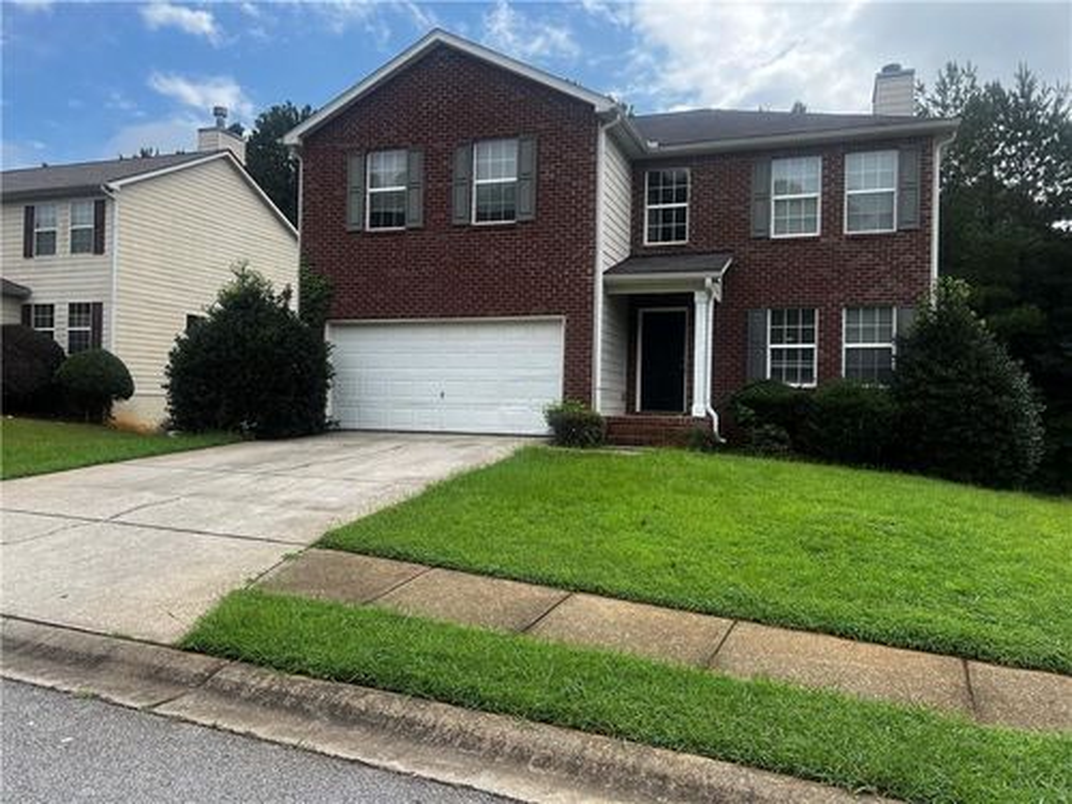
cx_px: 536
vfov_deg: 53.1
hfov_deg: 67.3
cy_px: 402
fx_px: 805
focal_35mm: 26
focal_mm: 5.7
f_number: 1.5
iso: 50
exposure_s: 1/2008
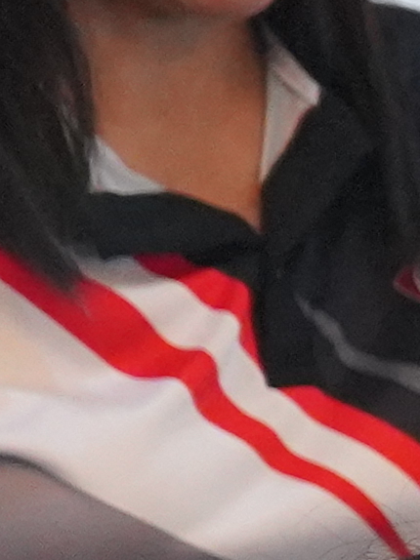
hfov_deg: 3.9
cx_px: 1965
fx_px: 5537
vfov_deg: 5.8
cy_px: 738
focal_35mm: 342
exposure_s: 1/160
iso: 6400
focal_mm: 34
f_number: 4
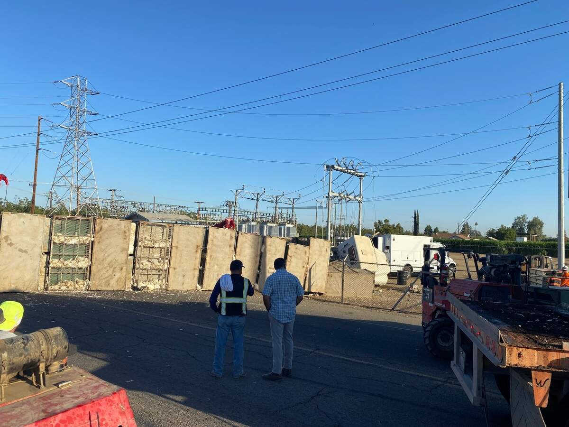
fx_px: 427
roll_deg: -2.2
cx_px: 284
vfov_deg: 53.1
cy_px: 214
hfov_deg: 67.3
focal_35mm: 26
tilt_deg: +2.9
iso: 32
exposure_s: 1/2463
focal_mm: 4.25
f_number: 1.8
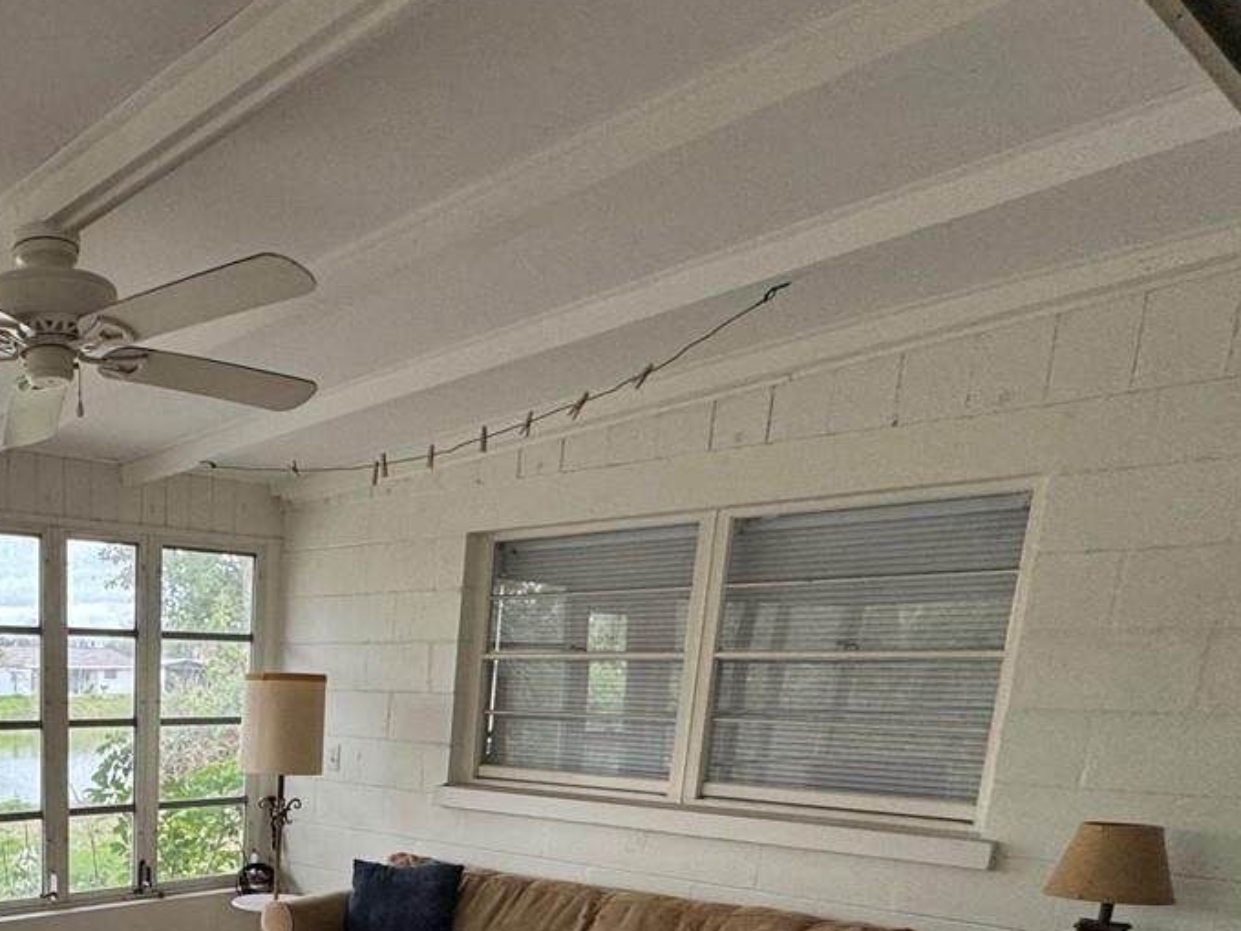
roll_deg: -0.6
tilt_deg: -14.1
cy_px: 957
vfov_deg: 37.7
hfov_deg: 49.2
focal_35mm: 33
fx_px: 1183
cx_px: 119
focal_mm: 2.22
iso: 125
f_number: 2.2
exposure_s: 1/99
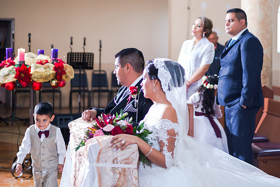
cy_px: 47
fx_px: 583
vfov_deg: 18.1
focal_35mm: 75
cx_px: 172
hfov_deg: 26.9
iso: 1600
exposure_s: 1/200
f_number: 1.8
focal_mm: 50
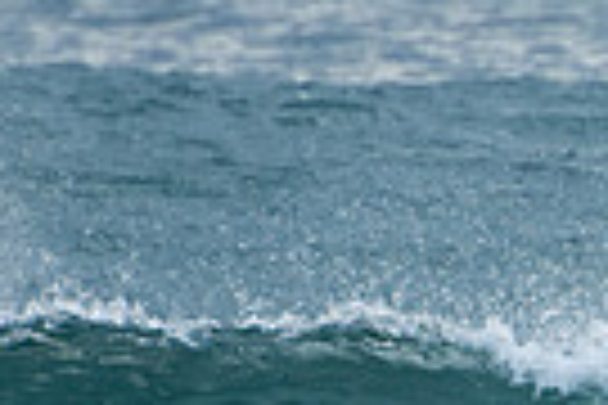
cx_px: 1193
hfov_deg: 0.8
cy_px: 466
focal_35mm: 2575
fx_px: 43485
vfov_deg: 0.5
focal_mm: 400
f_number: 5.6
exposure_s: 1/400
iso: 500
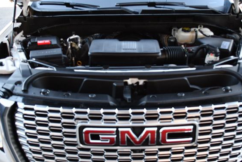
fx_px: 276
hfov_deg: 47.3
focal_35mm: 41
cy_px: 77
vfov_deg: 32.7
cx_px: 130
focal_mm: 18
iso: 560
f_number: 3.5
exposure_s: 1/250
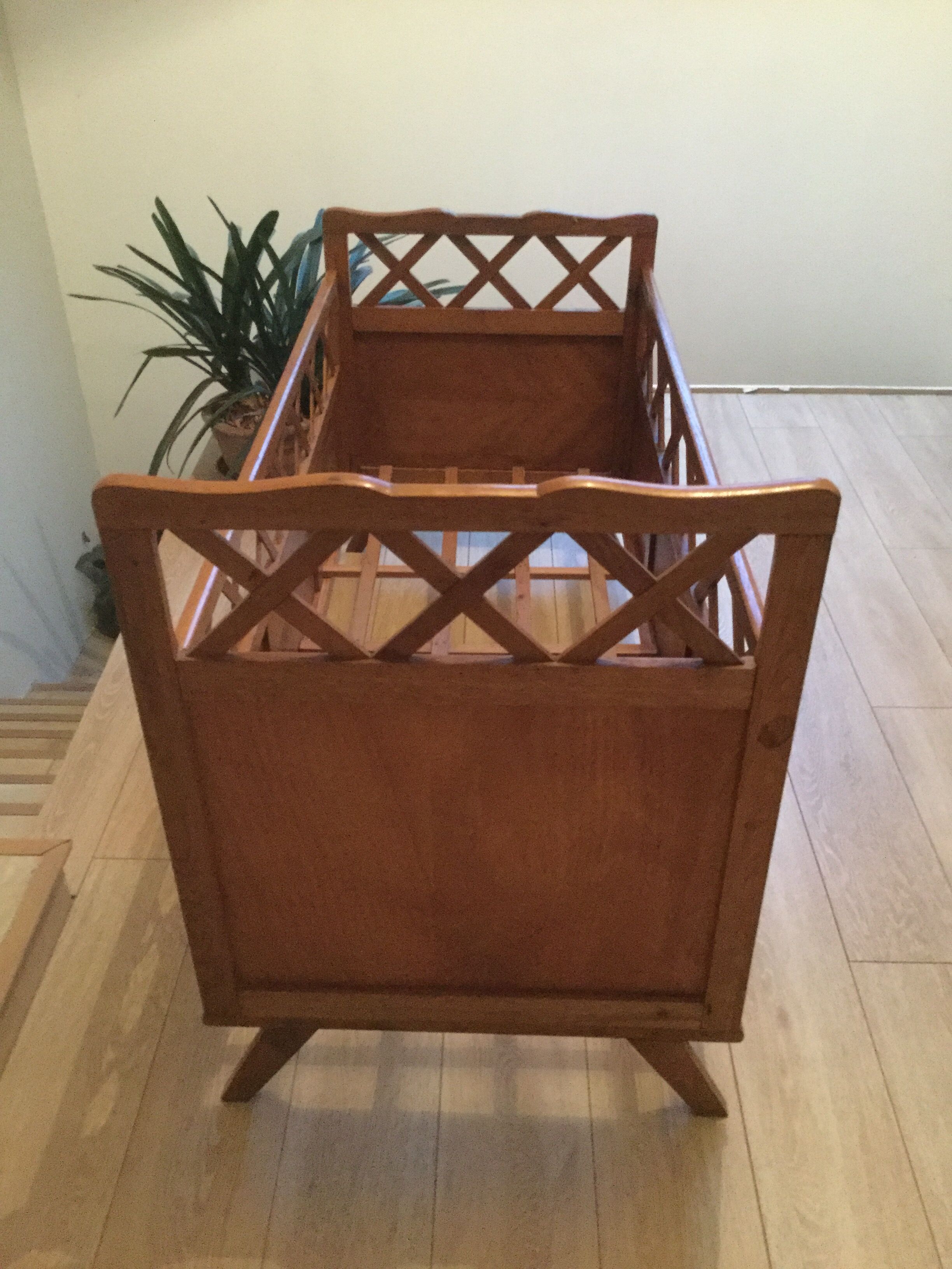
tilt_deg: -36.3
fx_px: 1137
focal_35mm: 31
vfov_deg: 58.4
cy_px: 634
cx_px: 476
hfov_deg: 45.4
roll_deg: +1.5
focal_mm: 3.3
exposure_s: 1/17
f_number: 2.4
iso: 800
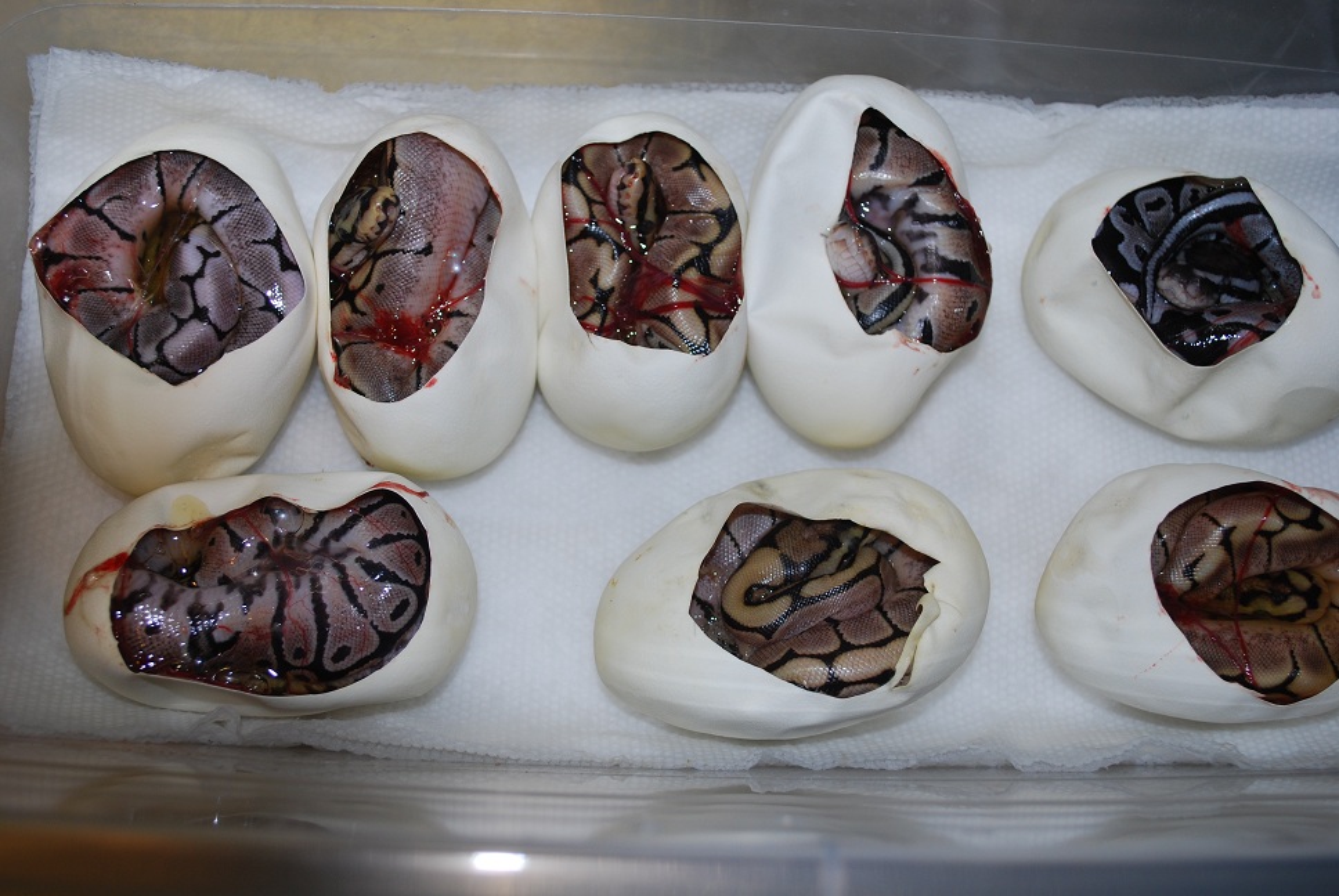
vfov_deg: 28.2
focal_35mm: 48
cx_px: 670
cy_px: 448
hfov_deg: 41.1
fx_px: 1787
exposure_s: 1/60
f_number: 4.8
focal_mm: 32
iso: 200
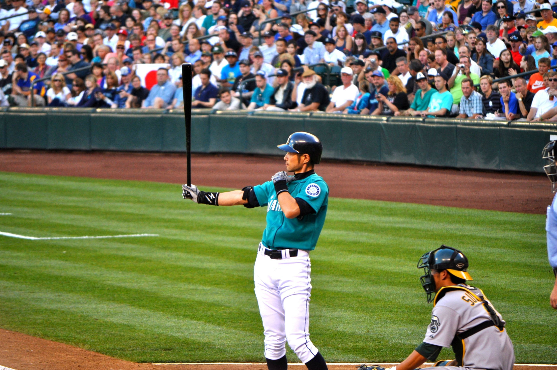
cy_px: 185
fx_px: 4636
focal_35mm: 300
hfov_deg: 6.9
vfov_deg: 4.6
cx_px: 278
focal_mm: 200
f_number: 5.6
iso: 640
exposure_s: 1/250
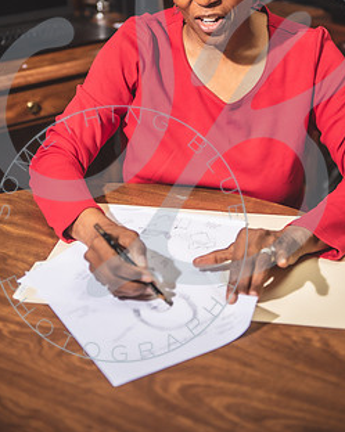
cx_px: 182
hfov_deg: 23.5
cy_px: 129
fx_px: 831
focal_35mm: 65
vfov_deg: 28.9
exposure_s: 1/160
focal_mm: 48
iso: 50
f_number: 2.8
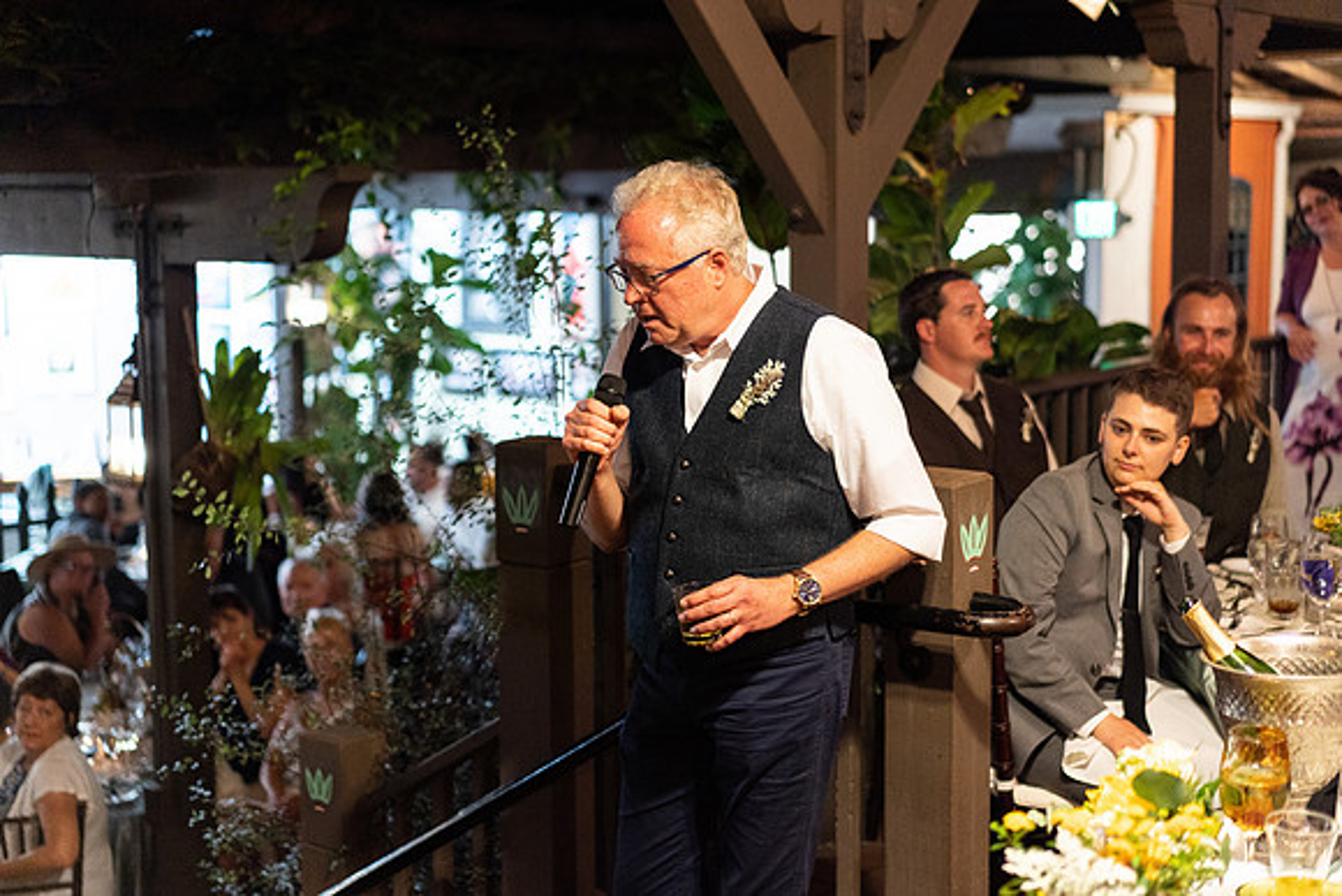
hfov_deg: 36.2
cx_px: 671
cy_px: 448
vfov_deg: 24.6
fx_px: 2051
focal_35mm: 55
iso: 1250
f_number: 2
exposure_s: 1/160
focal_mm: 55
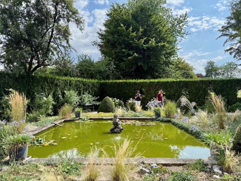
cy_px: 90
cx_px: 120
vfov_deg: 56.8
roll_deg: -0.1
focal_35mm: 24
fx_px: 167
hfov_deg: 71.6
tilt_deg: +2.0
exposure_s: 1/2232
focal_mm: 6.76
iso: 100
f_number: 1.78
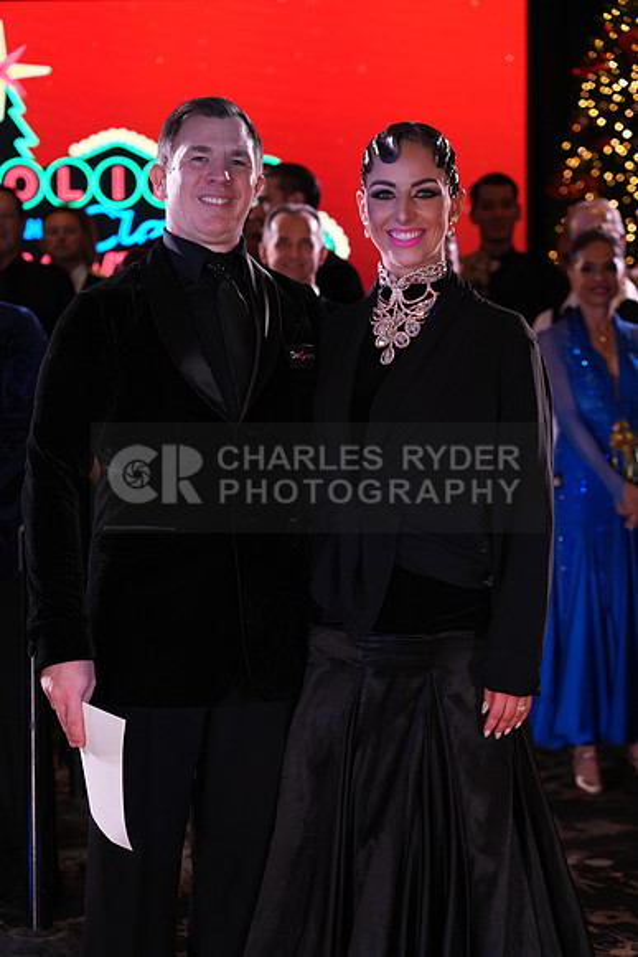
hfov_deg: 15.4
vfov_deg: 22.9
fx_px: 2364
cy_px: 478
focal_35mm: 89
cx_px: 319
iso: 2000
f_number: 4.5
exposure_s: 1/200
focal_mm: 89
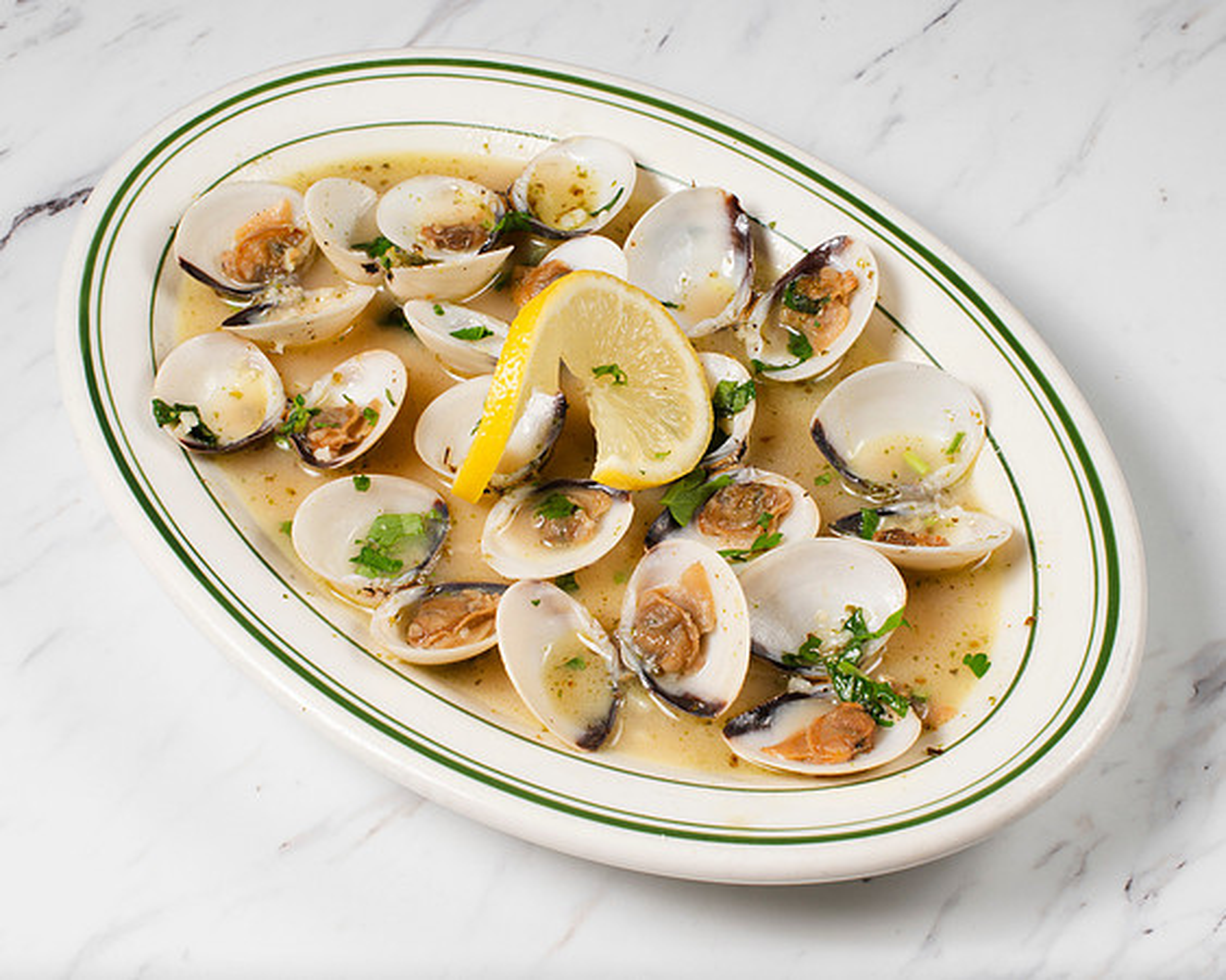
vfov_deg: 26.4
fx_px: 2091
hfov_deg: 32.7
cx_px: 628
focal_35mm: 58
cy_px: 502
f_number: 14
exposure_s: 1/250
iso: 200
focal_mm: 50
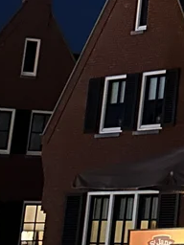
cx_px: 449
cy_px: -11
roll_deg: +0.0
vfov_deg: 16.0
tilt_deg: +15.7
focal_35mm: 120
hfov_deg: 10.5
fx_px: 850
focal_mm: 6.86
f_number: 1.78
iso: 2000
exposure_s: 1/9
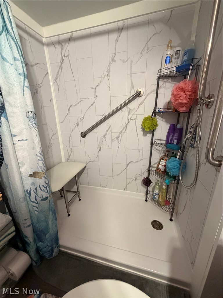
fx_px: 120
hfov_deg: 85.7
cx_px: 112
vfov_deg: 102.1
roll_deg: +2.7
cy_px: 149
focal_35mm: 14
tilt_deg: -17.1
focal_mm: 2.22
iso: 500
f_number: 2.2
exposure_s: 1/60
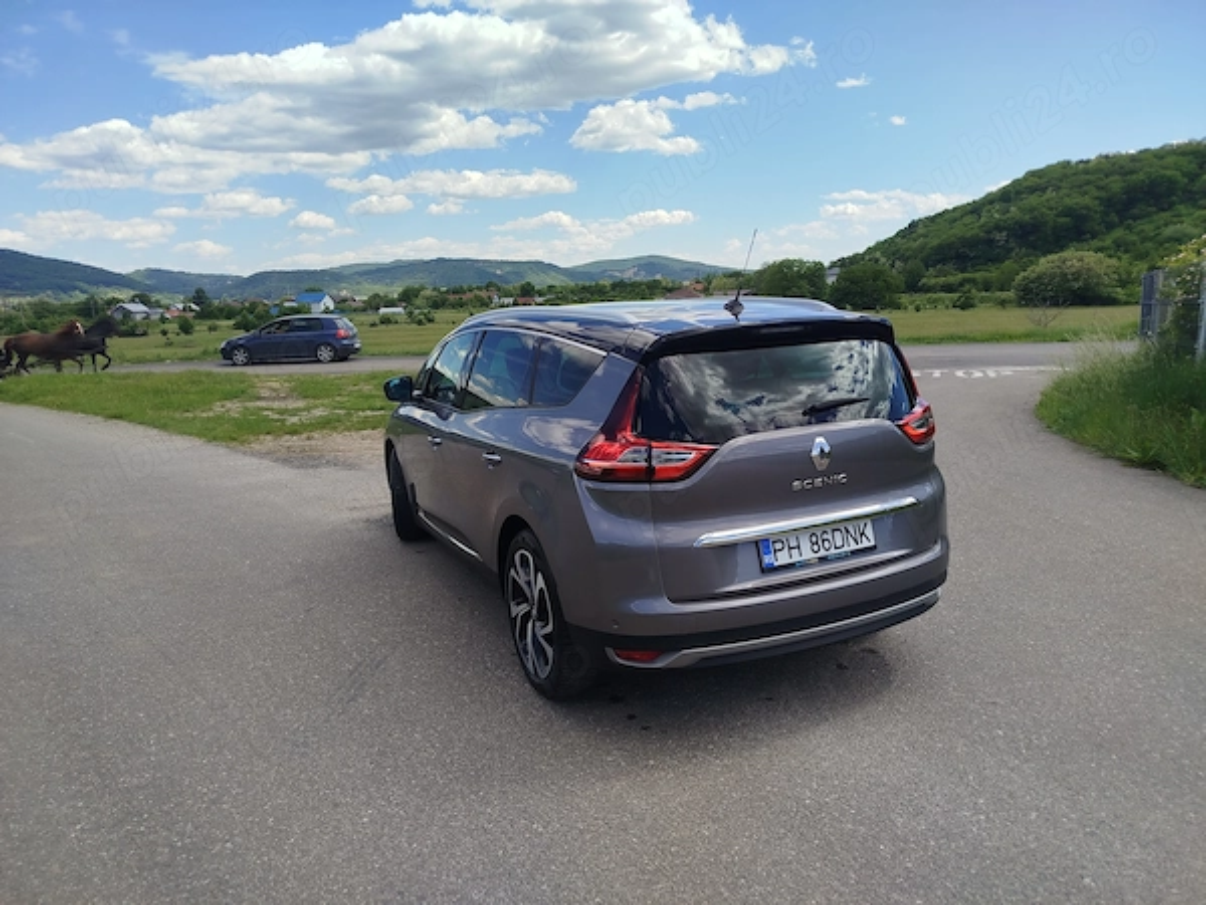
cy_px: 452
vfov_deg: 56.8
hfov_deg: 71.6
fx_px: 836
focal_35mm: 24
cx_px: 603
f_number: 1.7
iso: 50
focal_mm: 5.31
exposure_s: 1/1054
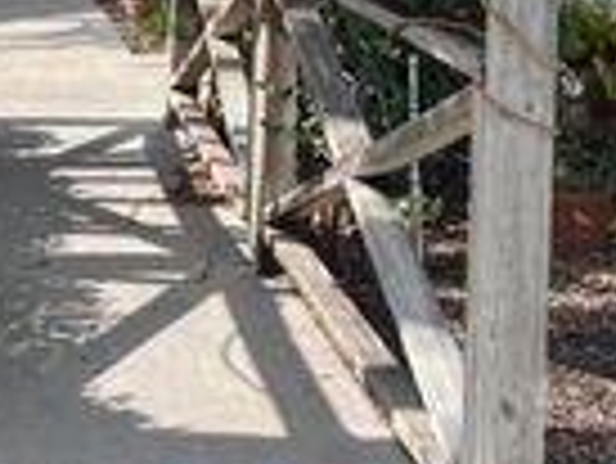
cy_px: -137
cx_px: 18
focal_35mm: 95
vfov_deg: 14.9
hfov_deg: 20.1
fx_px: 1692
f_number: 1.5
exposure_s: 1/1597
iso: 50
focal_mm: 5.7
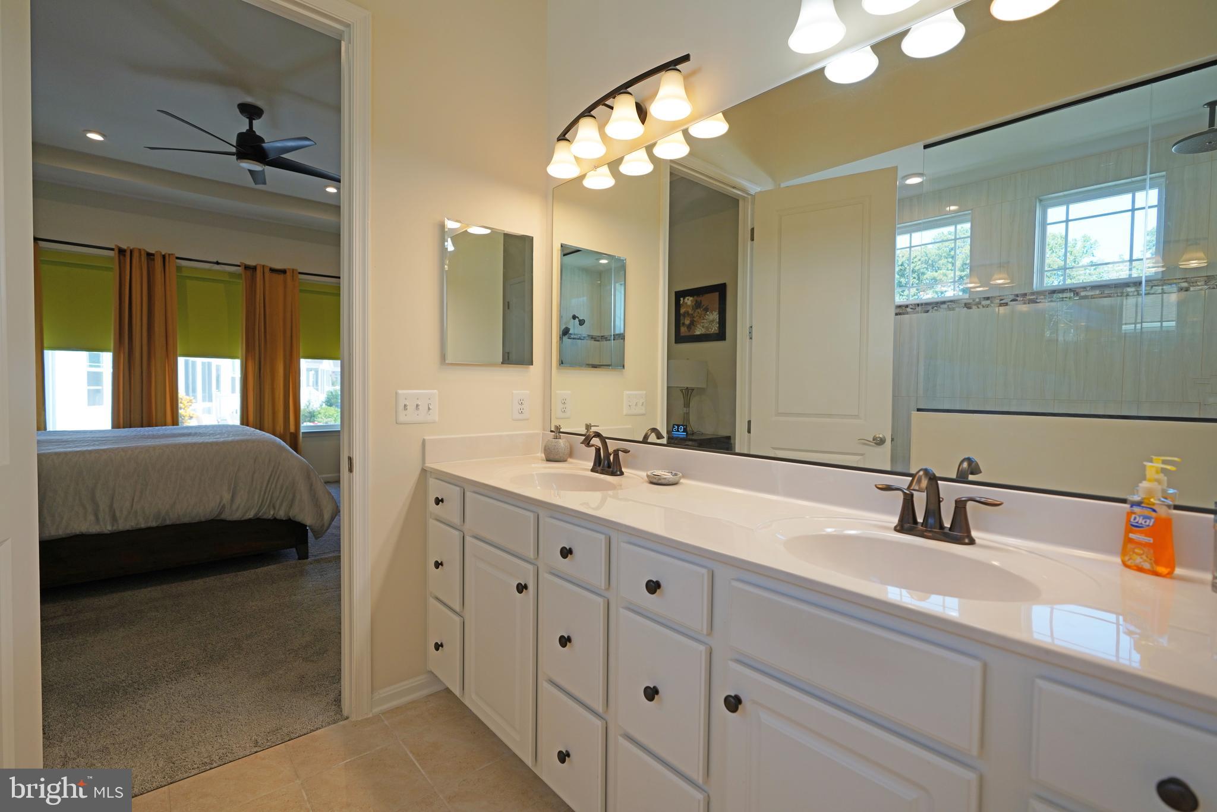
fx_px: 541
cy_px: 406
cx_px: 608
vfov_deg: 73.8
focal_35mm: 16
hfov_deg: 96.7
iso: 200
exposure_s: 1/160
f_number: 4
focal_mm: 16
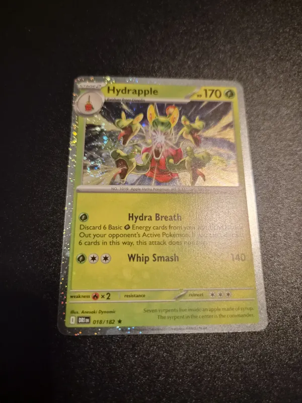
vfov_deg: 73.9
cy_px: 202
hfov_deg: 58.9
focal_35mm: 23
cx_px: 151
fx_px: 268
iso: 640
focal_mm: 5.4
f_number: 1.8
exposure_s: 1/100
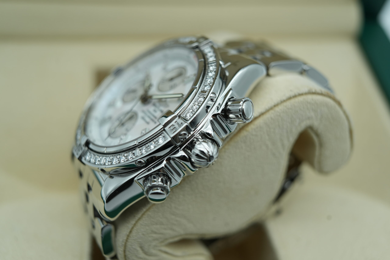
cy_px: 130
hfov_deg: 54.4
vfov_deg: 37.9
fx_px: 379
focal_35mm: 35
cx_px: 195
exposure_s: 1/250
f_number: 5
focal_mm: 35
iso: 400
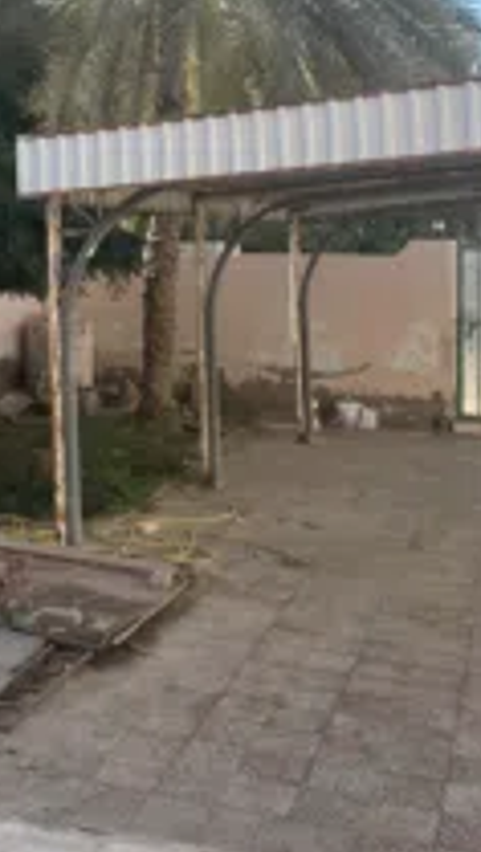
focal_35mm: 50
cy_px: 220
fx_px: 1131
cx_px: 90
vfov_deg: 40.2
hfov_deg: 23.6
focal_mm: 6.86
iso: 80
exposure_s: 1/1613
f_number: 1.78
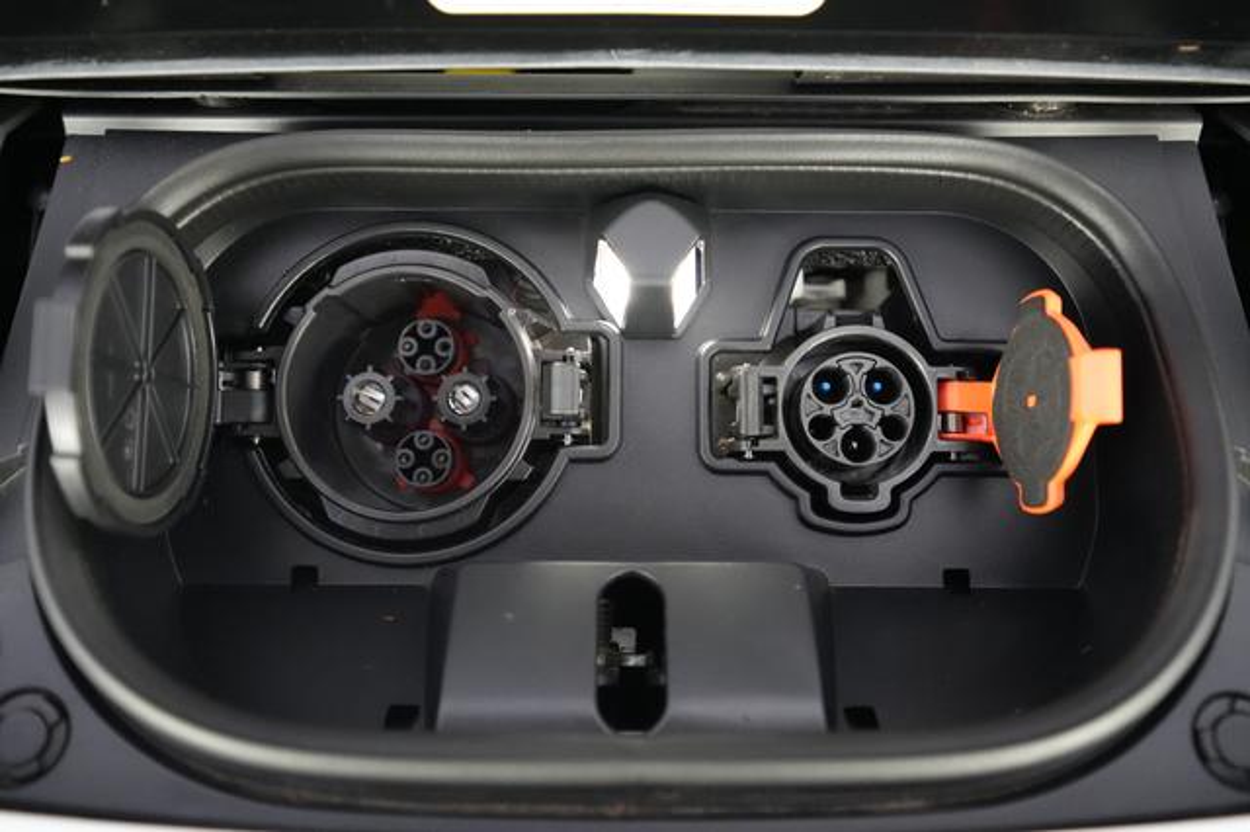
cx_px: 625
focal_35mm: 28
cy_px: 416
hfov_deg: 65.5
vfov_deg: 46.4
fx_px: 972
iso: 8000
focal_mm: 28
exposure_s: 1/160
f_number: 2.8
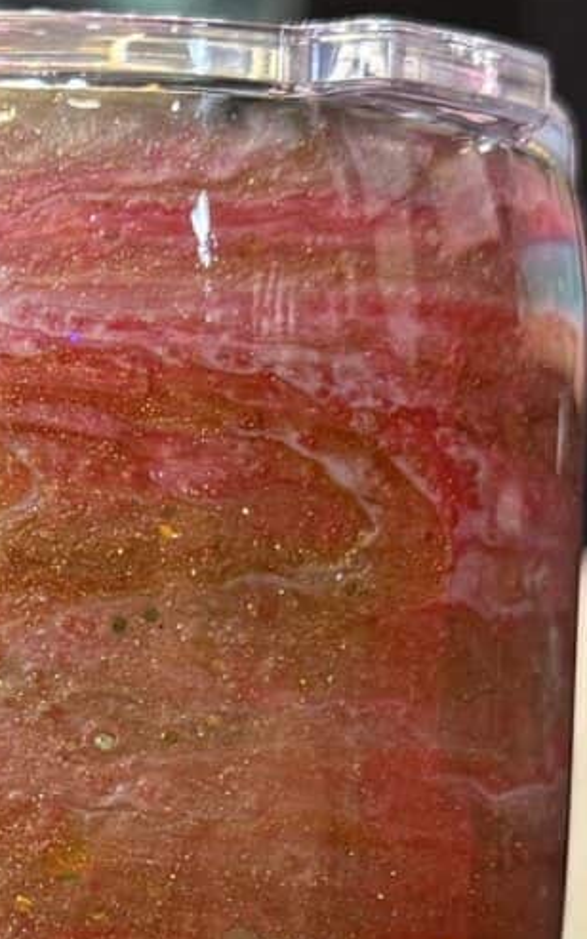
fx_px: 3380
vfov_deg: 15.4
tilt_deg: -1.4
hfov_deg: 9.7
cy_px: 1053
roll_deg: +0.2
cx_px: -234
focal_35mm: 132
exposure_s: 1/118
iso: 200
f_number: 1.78
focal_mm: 6.76
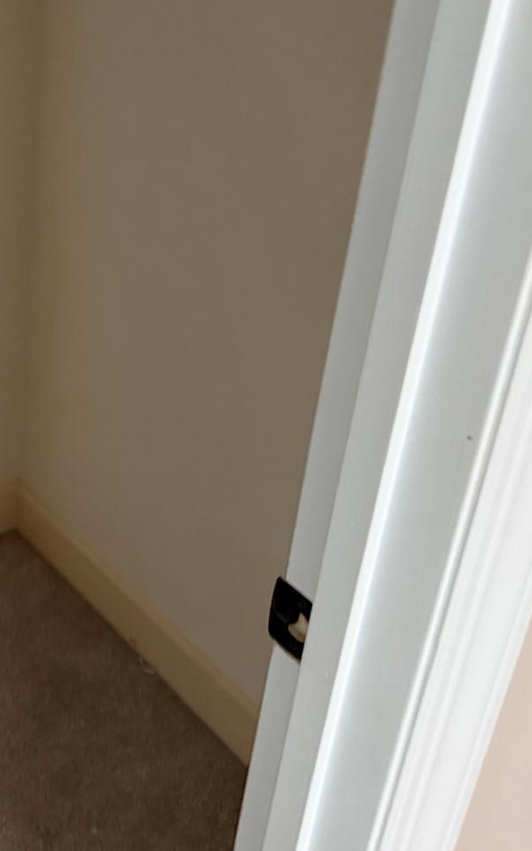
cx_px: -54
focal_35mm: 42
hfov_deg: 27.9
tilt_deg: -22.4
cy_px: 336
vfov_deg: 46.9
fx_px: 974
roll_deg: -1.7
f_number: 1.78
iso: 800
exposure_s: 1/43
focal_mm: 6.76
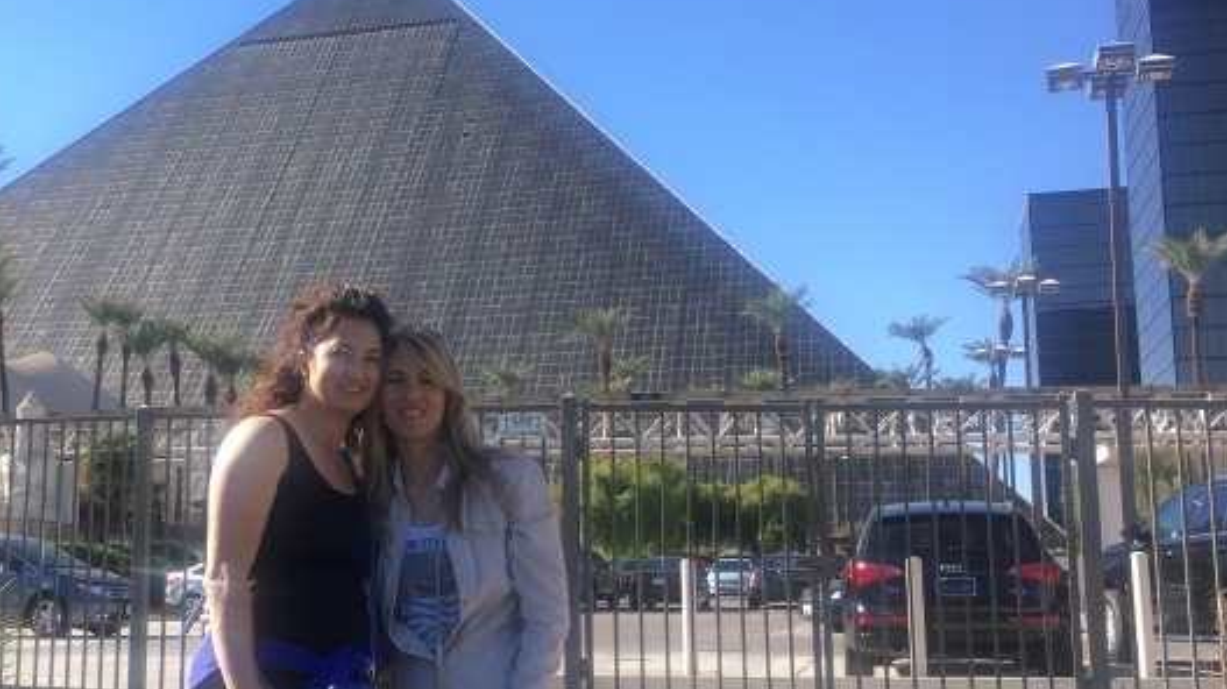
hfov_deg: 42.2
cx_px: 389
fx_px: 1561
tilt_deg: +9.6
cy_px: 363
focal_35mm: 48
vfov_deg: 24.9
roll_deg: +0.0
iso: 25
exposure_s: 1/534
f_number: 2.2
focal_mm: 4.15
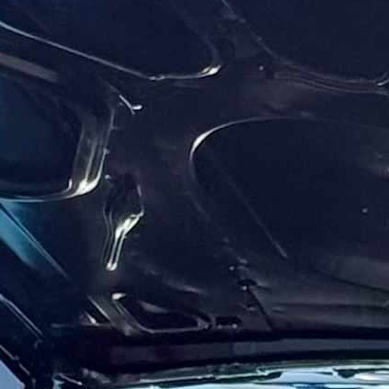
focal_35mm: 404
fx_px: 5136
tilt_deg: -2.1
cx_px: 559
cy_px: 403
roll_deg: -0.1
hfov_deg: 4.3
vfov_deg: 4.3
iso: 100
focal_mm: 6.76
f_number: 1.78
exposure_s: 1/1013
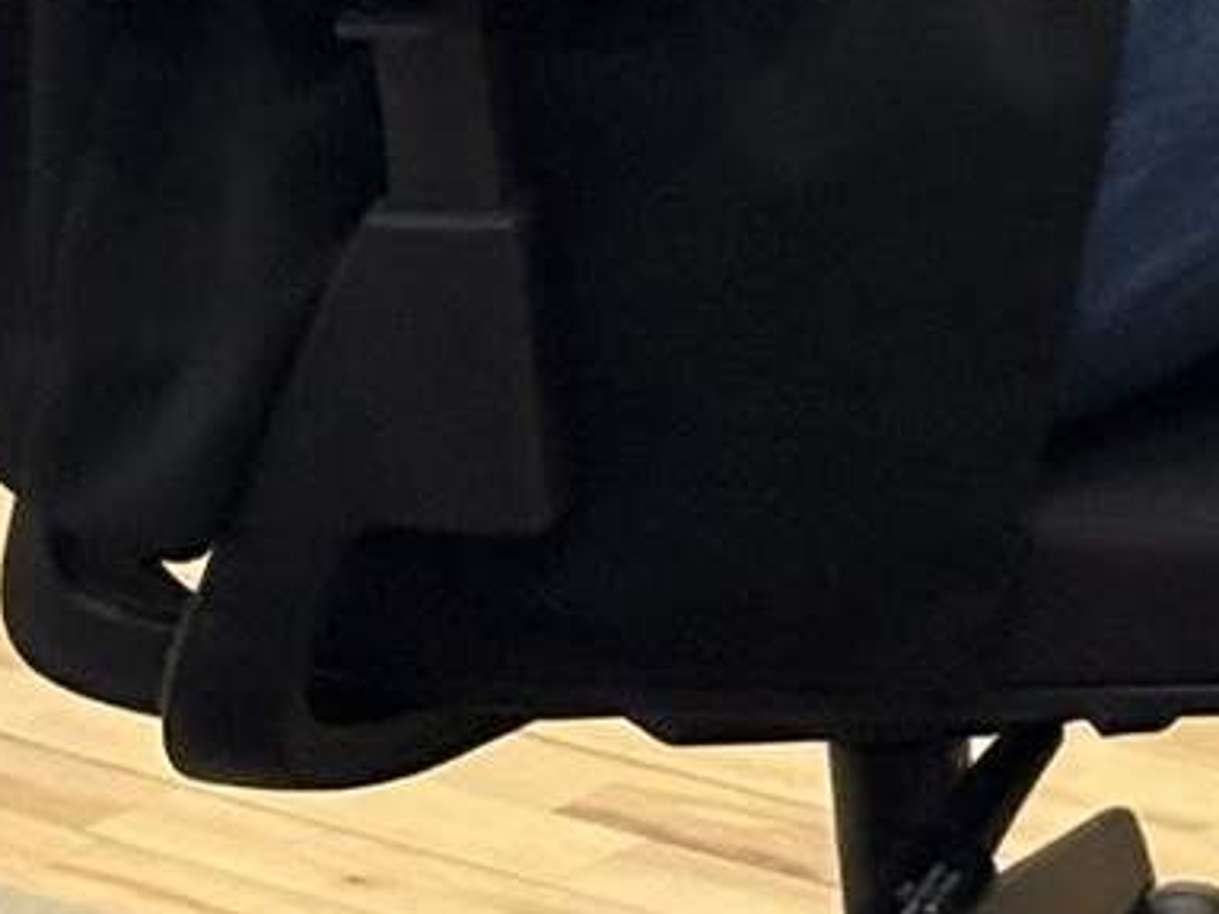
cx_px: 2250
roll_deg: +4.1
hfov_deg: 6.9
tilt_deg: -13.1
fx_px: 9787
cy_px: -787
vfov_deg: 5.3
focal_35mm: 278
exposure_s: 1/40
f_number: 1.6
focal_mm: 5.96
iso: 200
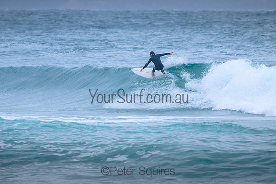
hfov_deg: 3.7
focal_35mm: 550
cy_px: 72
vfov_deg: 2.5
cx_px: 136
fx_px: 4219
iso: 640
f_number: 5.6
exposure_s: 1/2000
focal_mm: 400
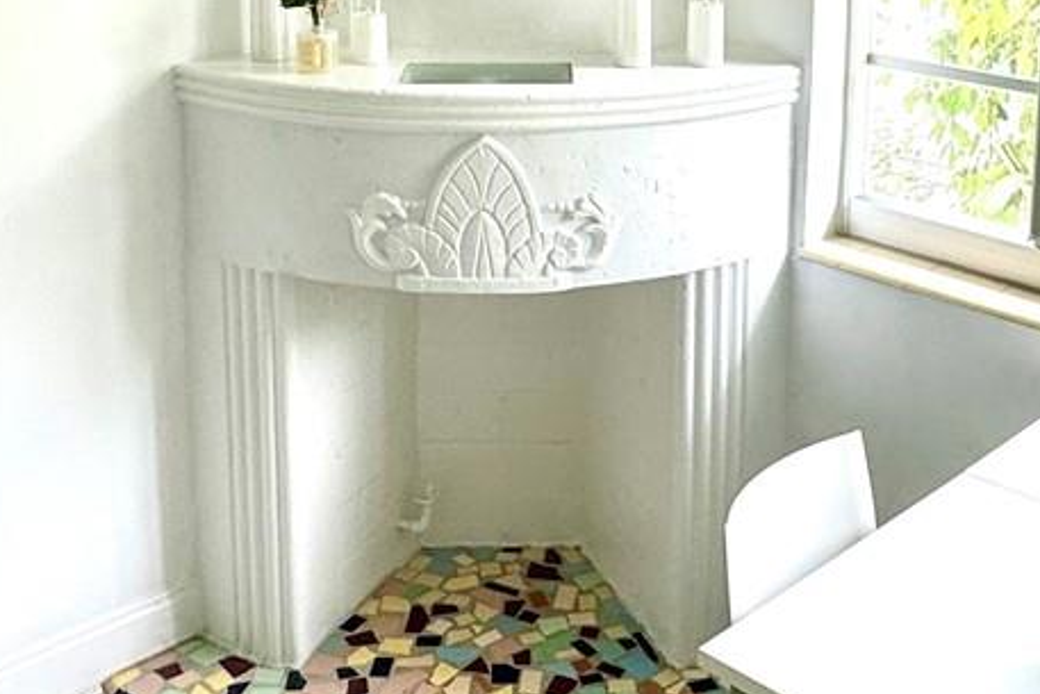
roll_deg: -0.9
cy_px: -5
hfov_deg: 38.8
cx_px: 585
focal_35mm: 51
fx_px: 1474
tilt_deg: -9.7
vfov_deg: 25.2
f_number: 2.2
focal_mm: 2.22
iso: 64
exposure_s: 1/99
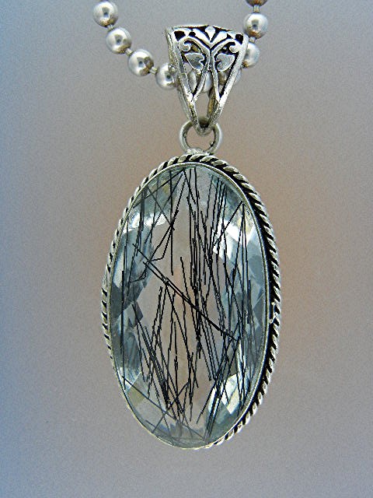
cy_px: 249
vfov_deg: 47.9
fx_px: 560
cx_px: 186
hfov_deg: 36.8
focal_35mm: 39
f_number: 3.7
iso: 400
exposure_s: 1/15.7
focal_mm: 7.1
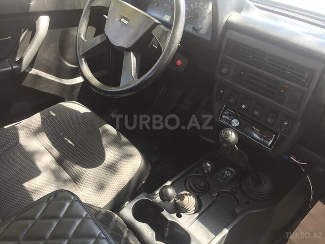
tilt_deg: -38.1
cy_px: 122
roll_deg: -6.4
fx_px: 272
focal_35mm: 29
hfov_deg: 61.7
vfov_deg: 48.2
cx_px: 162
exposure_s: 1/50
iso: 32
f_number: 2.2
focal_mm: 4.15
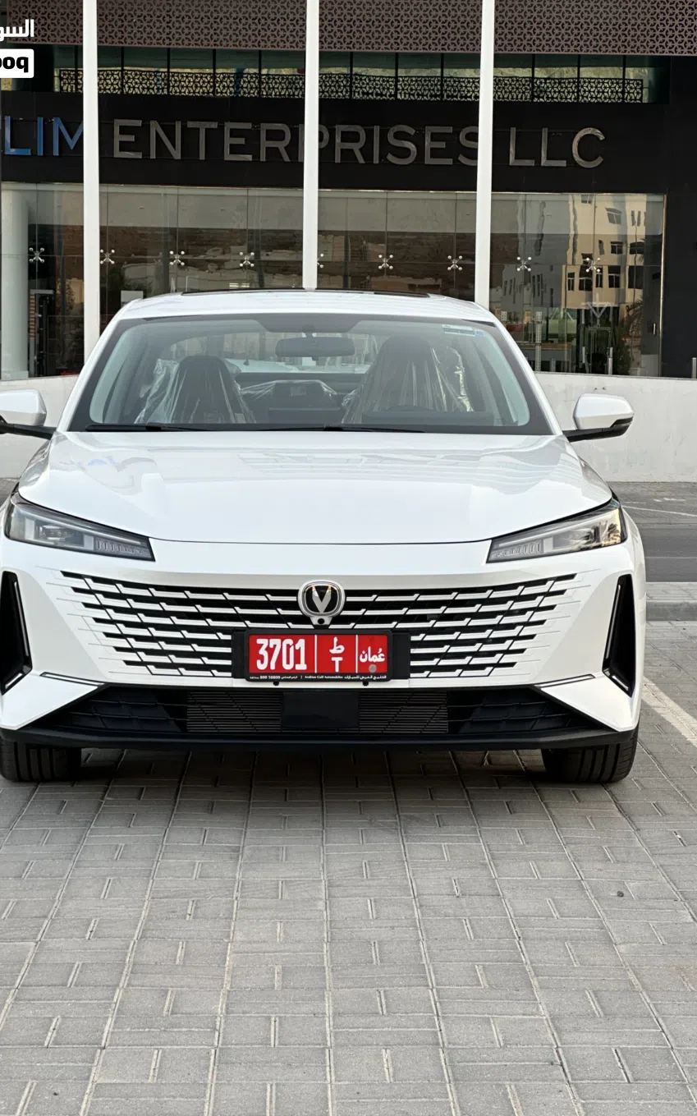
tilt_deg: -3.5
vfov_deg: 25.2
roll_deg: -1.7
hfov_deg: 15.9
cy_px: 560
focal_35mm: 82
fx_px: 2493
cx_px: 315
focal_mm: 9
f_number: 2.8
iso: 40
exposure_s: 1/99
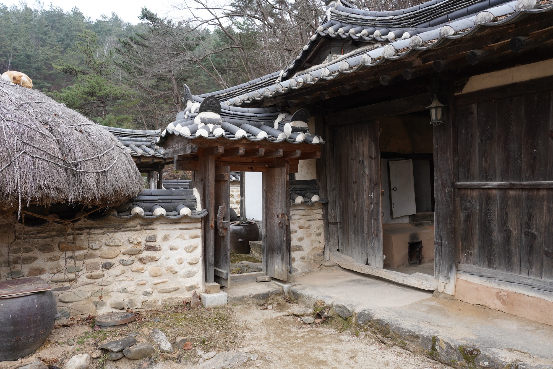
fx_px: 430
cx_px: 276
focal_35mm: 28
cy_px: 184
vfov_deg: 46.4
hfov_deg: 65.5
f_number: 7.1
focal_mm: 28
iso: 400
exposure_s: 1/100
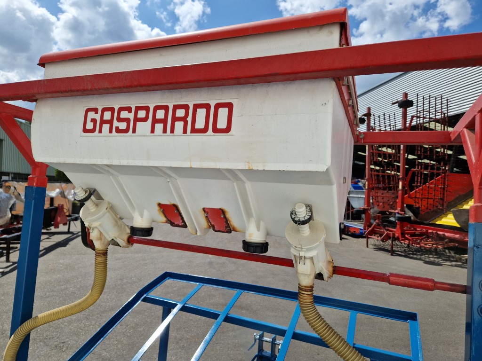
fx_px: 320
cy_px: 180
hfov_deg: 73.9
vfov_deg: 58.9
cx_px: 241
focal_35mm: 23
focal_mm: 5.4
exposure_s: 1/2584
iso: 50
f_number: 1.8
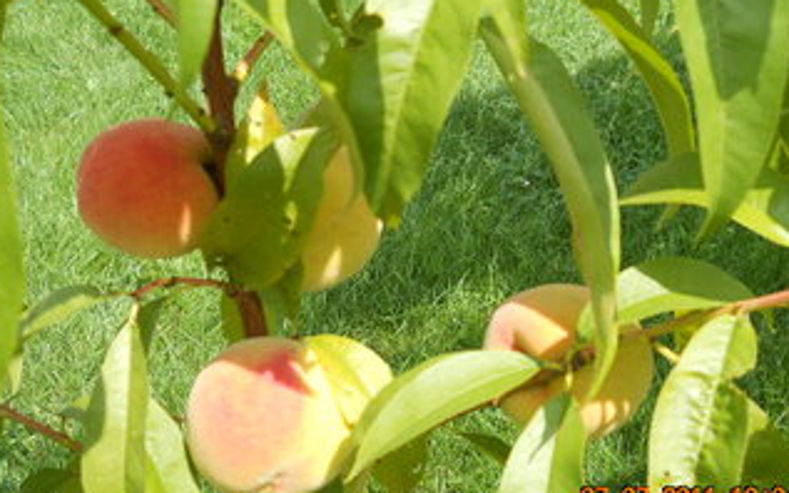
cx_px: 398
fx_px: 1032
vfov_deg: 26.9
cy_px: 240
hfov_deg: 41.8
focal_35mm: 48
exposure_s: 1/125
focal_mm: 6.72
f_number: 5.5
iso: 80
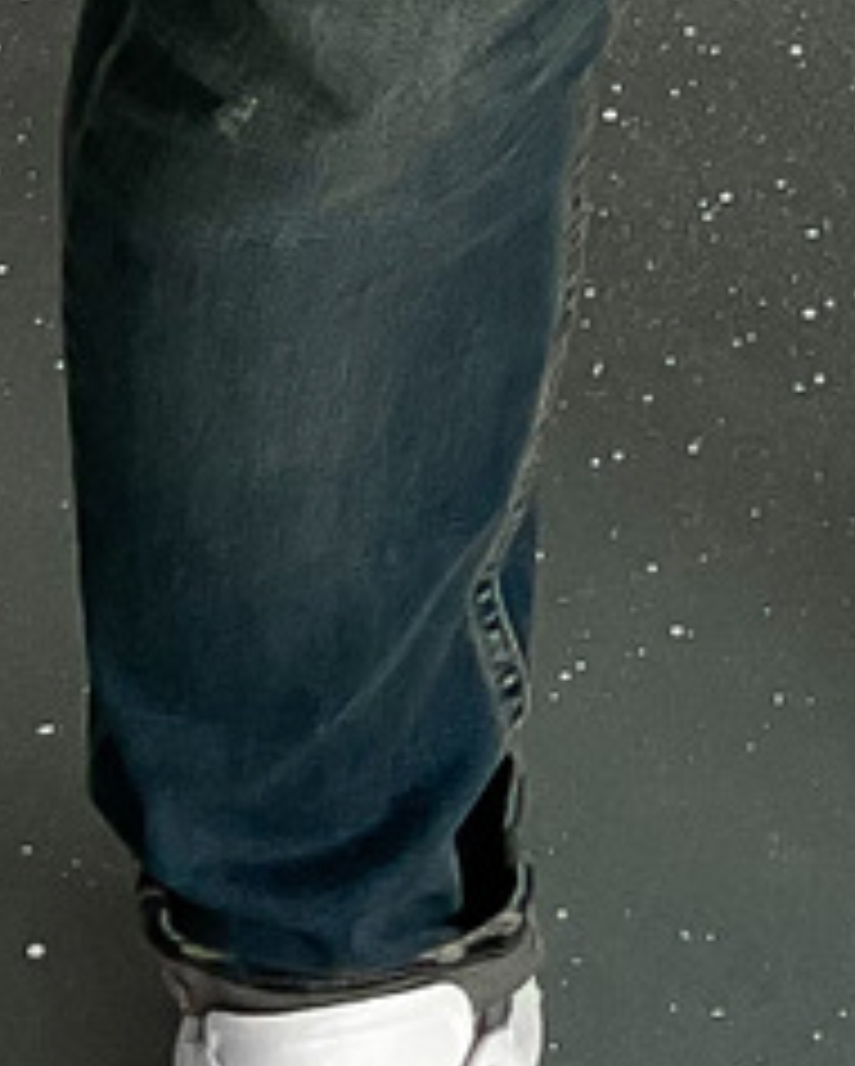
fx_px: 6034
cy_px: -1394
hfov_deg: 8.0
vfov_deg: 9.2
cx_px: 950
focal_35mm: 191
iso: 64
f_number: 1.8
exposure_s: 1/120
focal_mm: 3
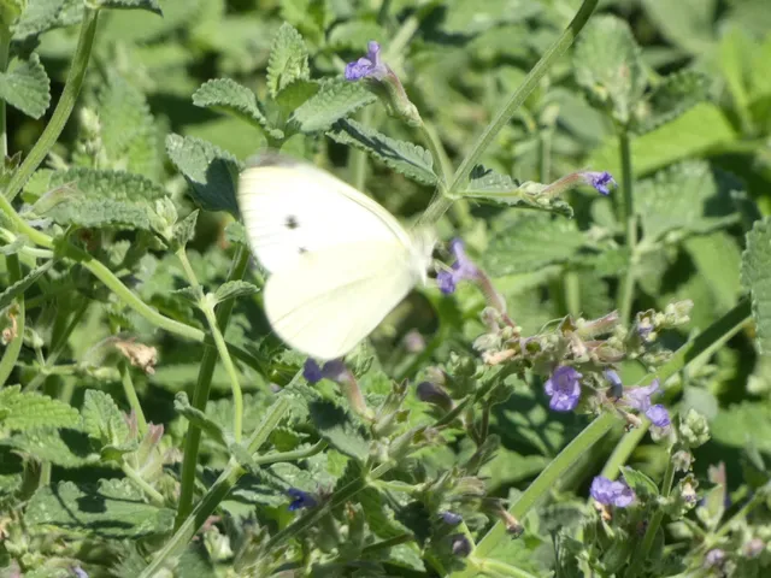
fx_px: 8286
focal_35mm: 372
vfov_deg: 4.0
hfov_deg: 5.3
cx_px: 386
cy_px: 289
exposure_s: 1/125
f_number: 5.6
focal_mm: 66.7
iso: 80
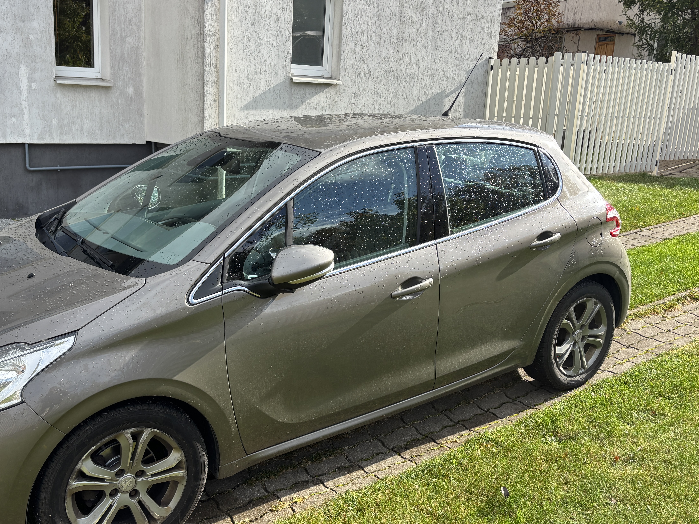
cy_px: 265
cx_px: 274
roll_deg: -2.1
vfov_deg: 41.8
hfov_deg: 53.5
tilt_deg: -13.1
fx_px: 687
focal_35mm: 34
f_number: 1.6
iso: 50
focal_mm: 5.96
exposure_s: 1/1590
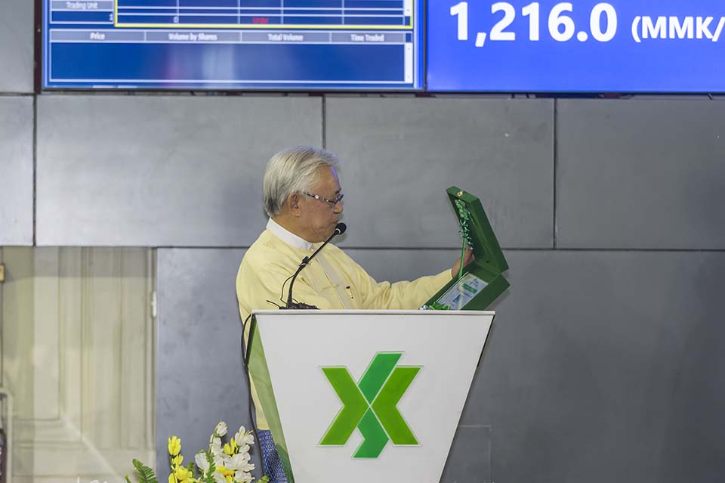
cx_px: 362
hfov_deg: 10.3
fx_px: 4026
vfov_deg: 6.9
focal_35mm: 200
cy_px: 242
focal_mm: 200
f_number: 3.5
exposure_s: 1/125
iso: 900
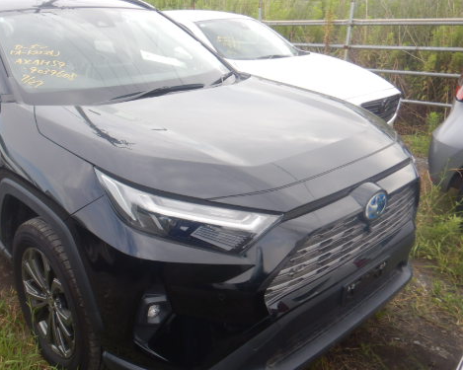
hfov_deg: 54.4
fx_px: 438
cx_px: 148
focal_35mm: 32
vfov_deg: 45.8
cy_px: 188
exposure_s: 1/60
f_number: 2.8
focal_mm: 4.3
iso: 125
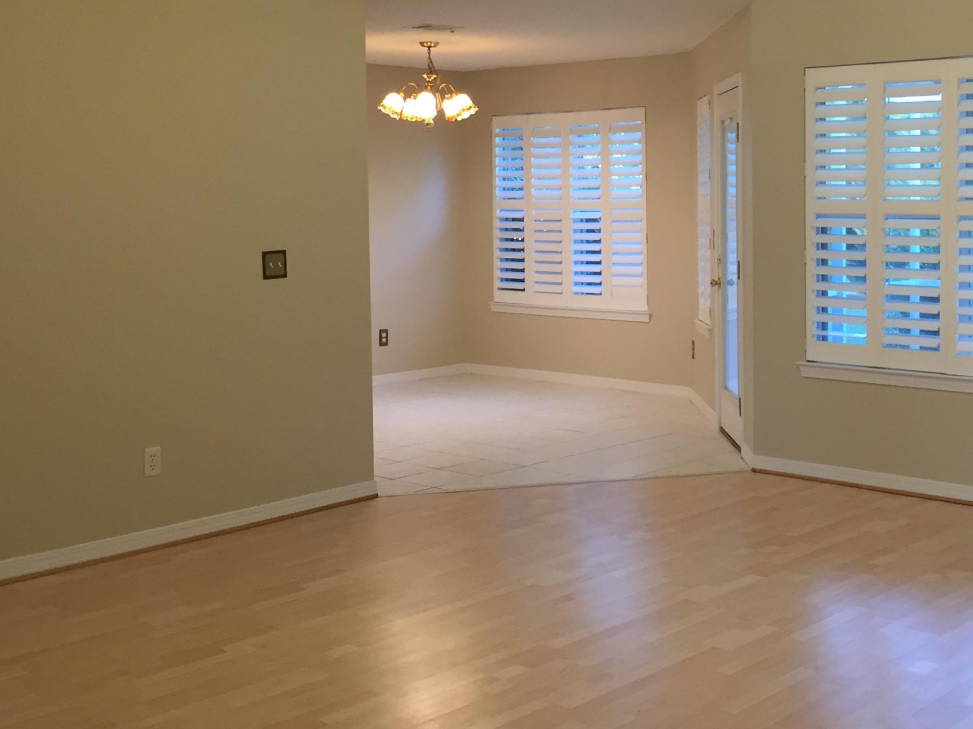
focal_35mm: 49
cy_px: 246
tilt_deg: -2.7
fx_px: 1377
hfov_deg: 38.6
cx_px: 621
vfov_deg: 29.5
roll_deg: +0.0
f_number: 2.2
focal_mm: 4.15
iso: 64
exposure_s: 1/30
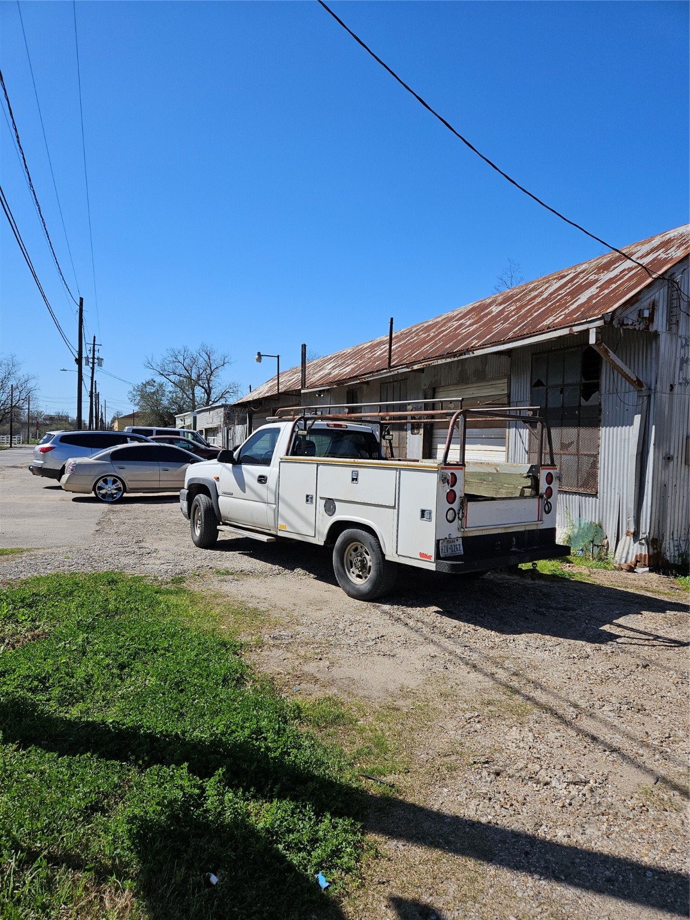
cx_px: 345
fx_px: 611
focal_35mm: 23
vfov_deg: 73.9
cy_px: 460
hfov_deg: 58.9
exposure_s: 1/2544
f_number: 1.8
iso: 25
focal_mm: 5.4
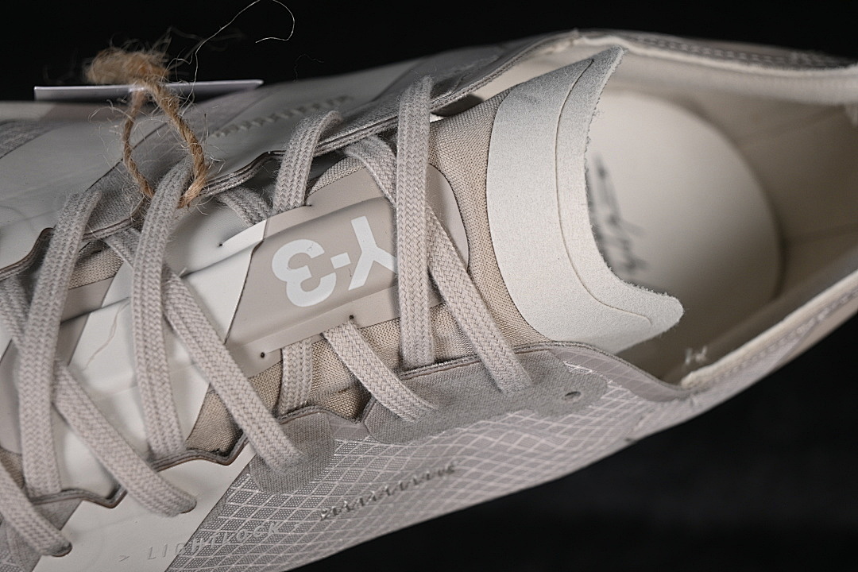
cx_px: 429
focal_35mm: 75
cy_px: 286
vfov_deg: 18.2
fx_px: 1787
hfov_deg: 27.0
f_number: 7.1
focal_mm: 50
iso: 160
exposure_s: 1/80
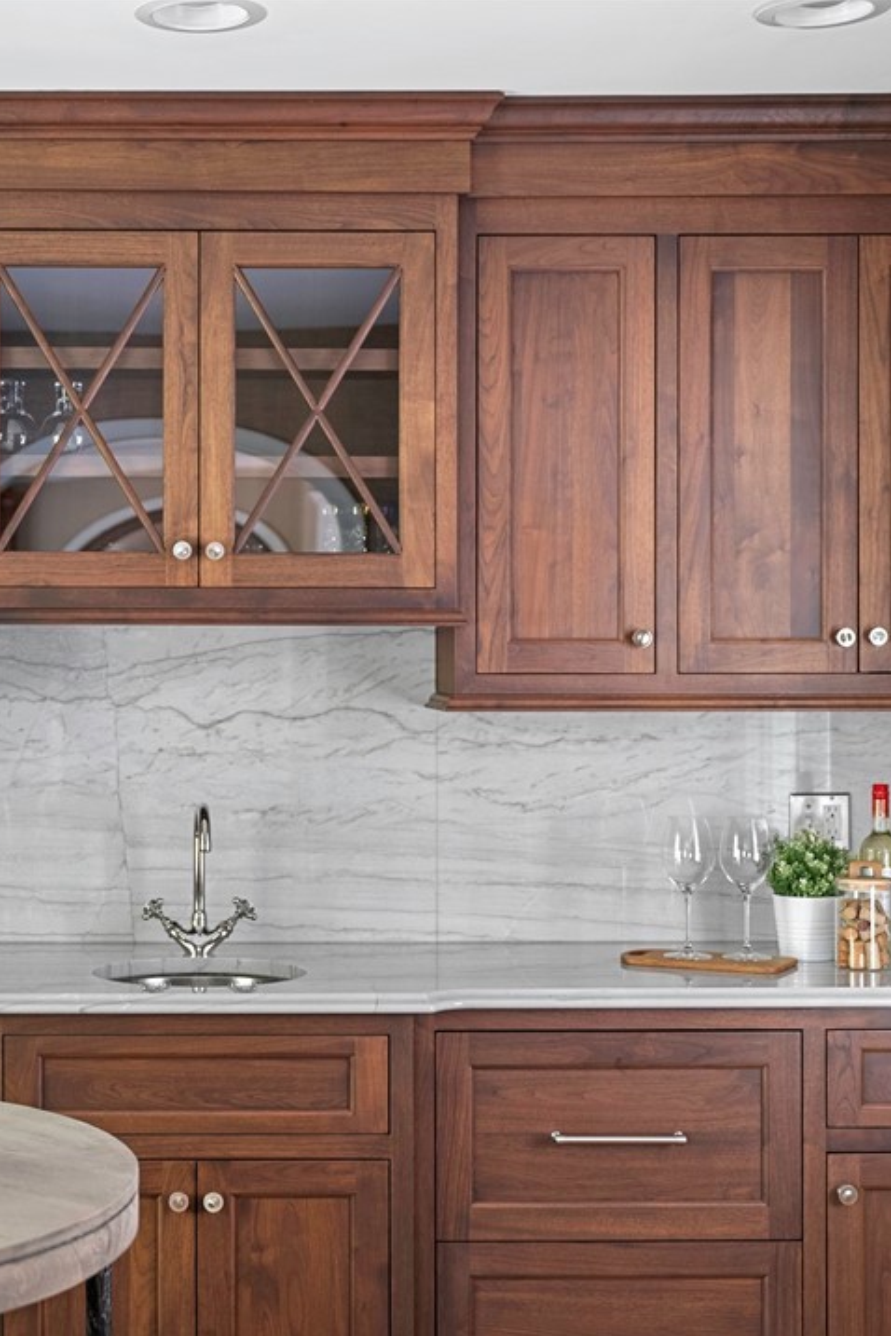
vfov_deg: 33.9
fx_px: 2190
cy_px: 671
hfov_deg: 22.7
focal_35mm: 59
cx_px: 206
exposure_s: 1/2.5
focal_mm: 39
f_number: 2.8
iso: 800
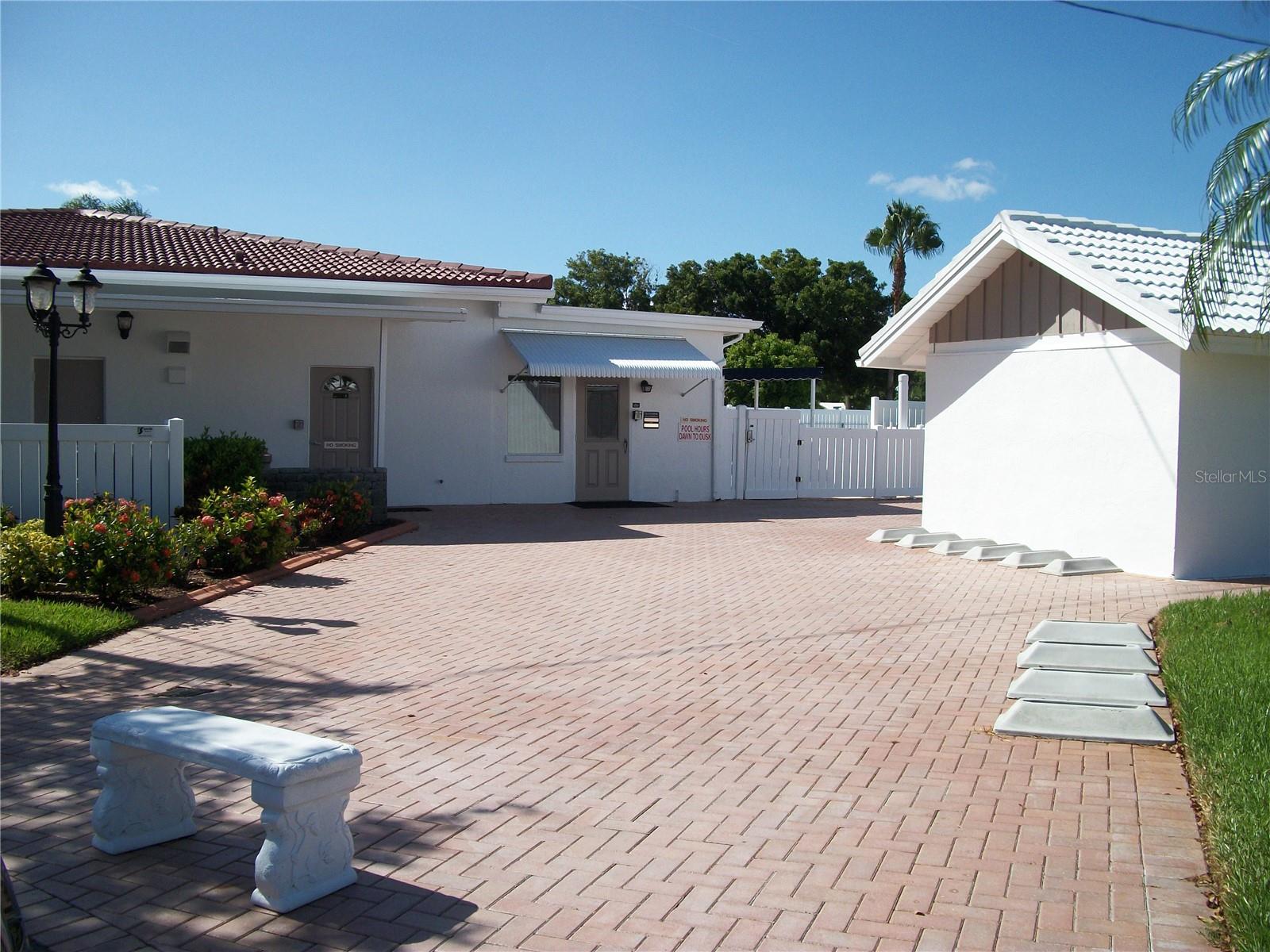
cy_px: 476
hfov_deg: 56.8
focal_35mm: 32
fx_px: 1174
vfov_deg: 44.2
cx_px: 635
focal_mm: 5.7
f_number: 8.8
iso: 80
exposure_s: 1/250
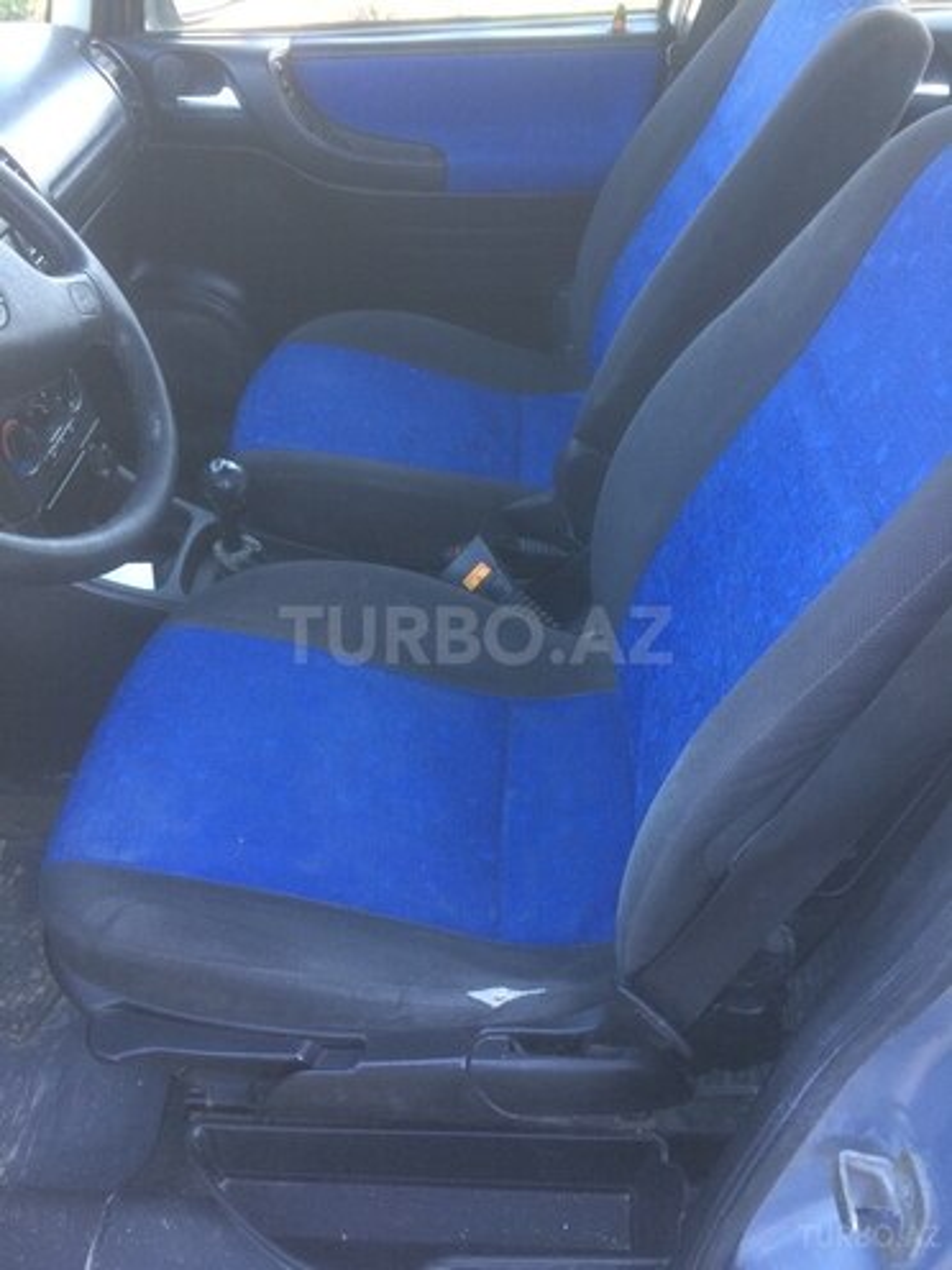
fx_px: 1063
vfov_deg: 61.7
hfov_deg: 48.2
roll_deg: -3.1
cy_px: 635
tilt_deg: -33.9
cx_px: 476
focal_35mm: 29
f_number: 2.2
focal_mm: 4.15
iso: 50
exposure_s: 1/33
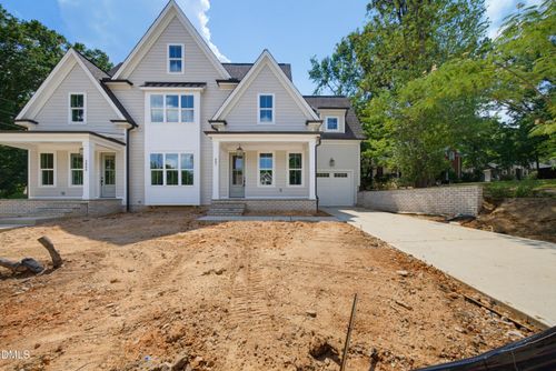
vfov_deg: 90.1
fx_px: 185
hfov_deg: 112.6
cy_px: 186
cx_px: 278
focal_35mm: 12
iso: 80
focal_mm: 12
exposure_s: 1/80
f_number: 7.1
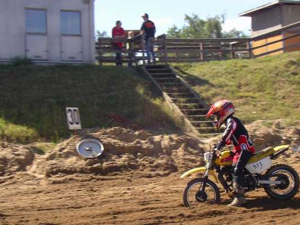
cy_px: 157
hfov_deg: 26.6
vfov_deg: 20.1
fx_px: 633
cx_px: 171
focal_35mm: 73
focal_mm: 7.5
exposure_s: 1/60
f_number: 7.5
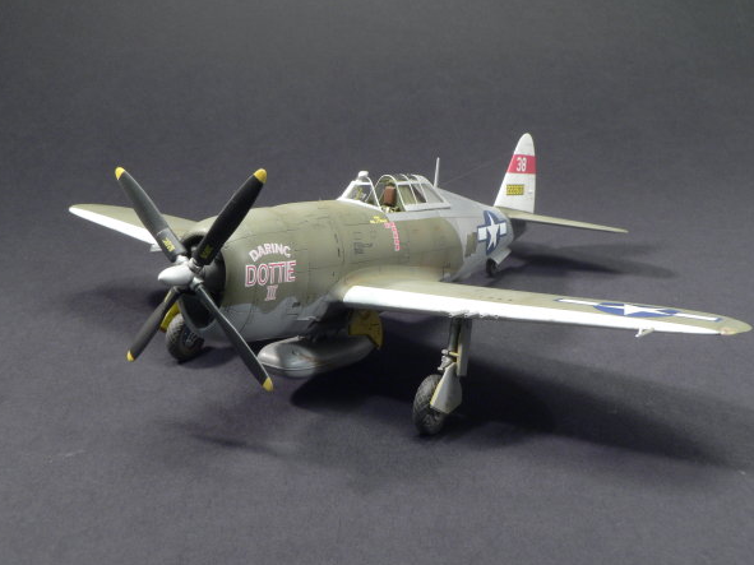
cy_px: 282
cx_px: 389
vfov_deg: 36.8
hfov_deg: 47.9
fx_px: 849
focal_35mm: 39
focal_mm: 6
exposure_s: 1/4
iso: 80
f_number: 6.3
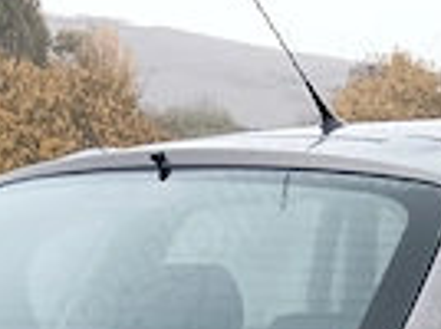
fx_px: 1539
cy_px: 724
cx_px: 500
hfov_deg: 15.8
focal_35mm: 121
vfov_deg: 10.8
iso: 619
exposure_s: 1/100
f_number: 1.9
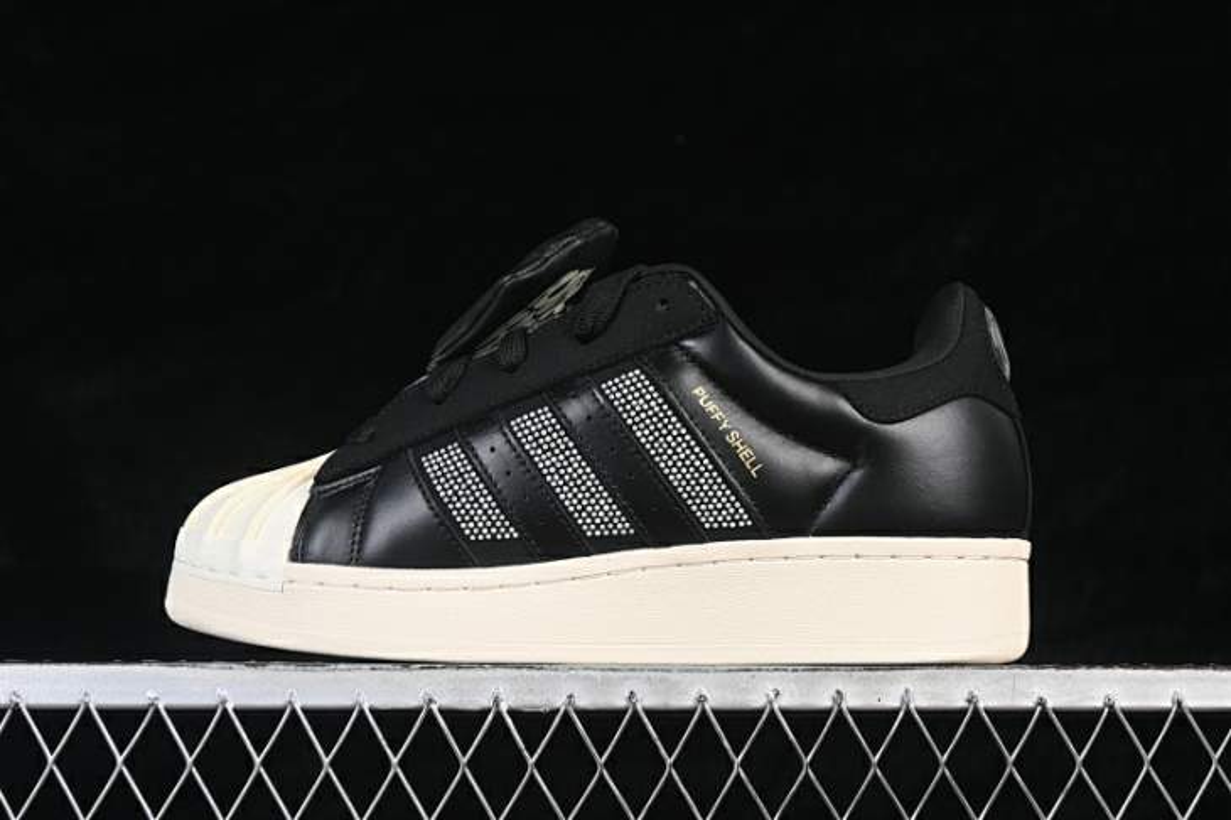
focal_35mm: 75
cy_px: 410
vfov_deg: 18.2
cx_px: 616
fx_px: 2563
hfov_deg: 27.0
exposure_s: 1/60
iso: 160
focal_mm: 50
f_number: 6.3
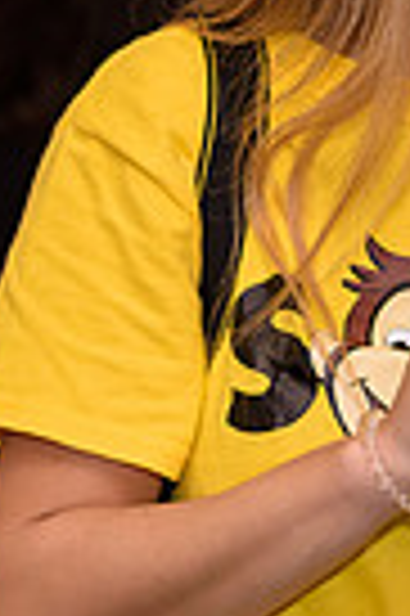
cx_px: 734
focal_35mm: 360
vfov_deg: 5.7
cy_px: 155
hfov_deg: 3.8
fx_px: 6165
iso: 640
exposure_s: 1/160
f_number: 3.2
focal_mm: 85
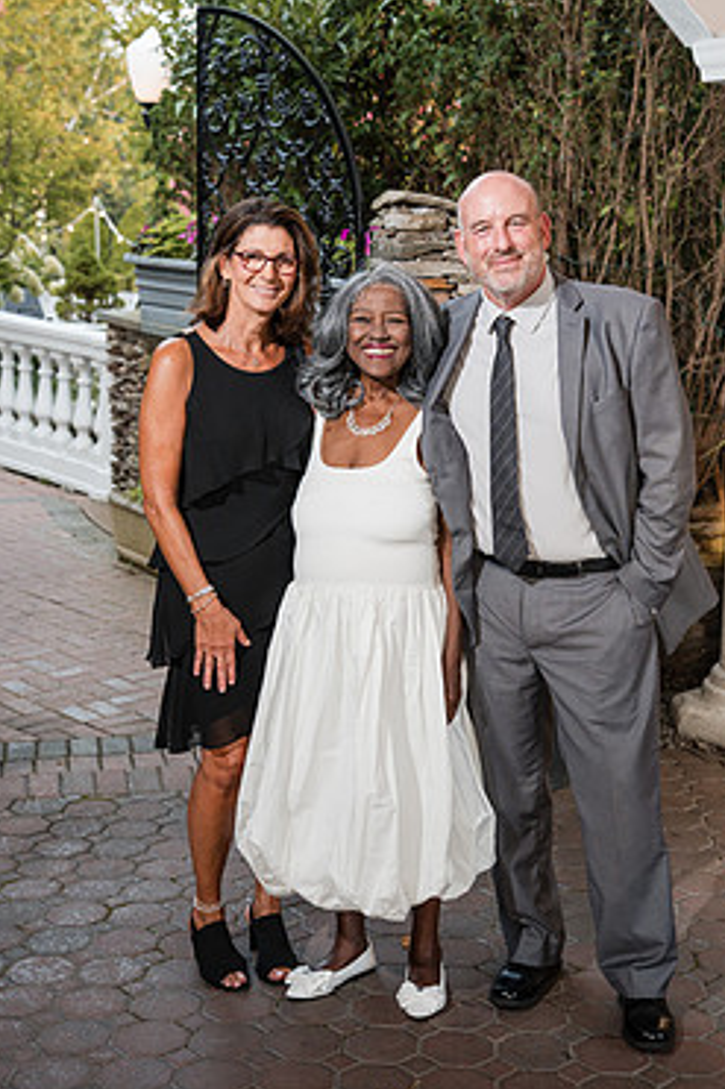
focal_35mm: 51
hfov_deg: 26.4
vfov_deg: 38.9
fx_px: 1542
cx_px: 434
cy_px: 558
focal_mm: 42
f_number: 4
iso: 640
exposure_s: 1/250
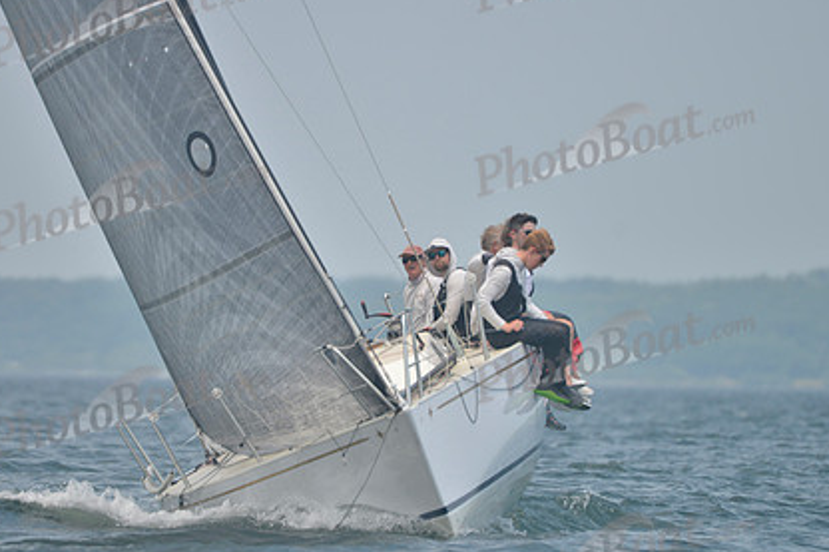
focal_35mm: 335
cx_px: 373
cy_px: 276
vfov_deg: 4.1
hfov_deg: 6.2
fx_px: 7711
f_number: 4.5
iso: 200
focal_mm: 240
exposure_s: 1/1600
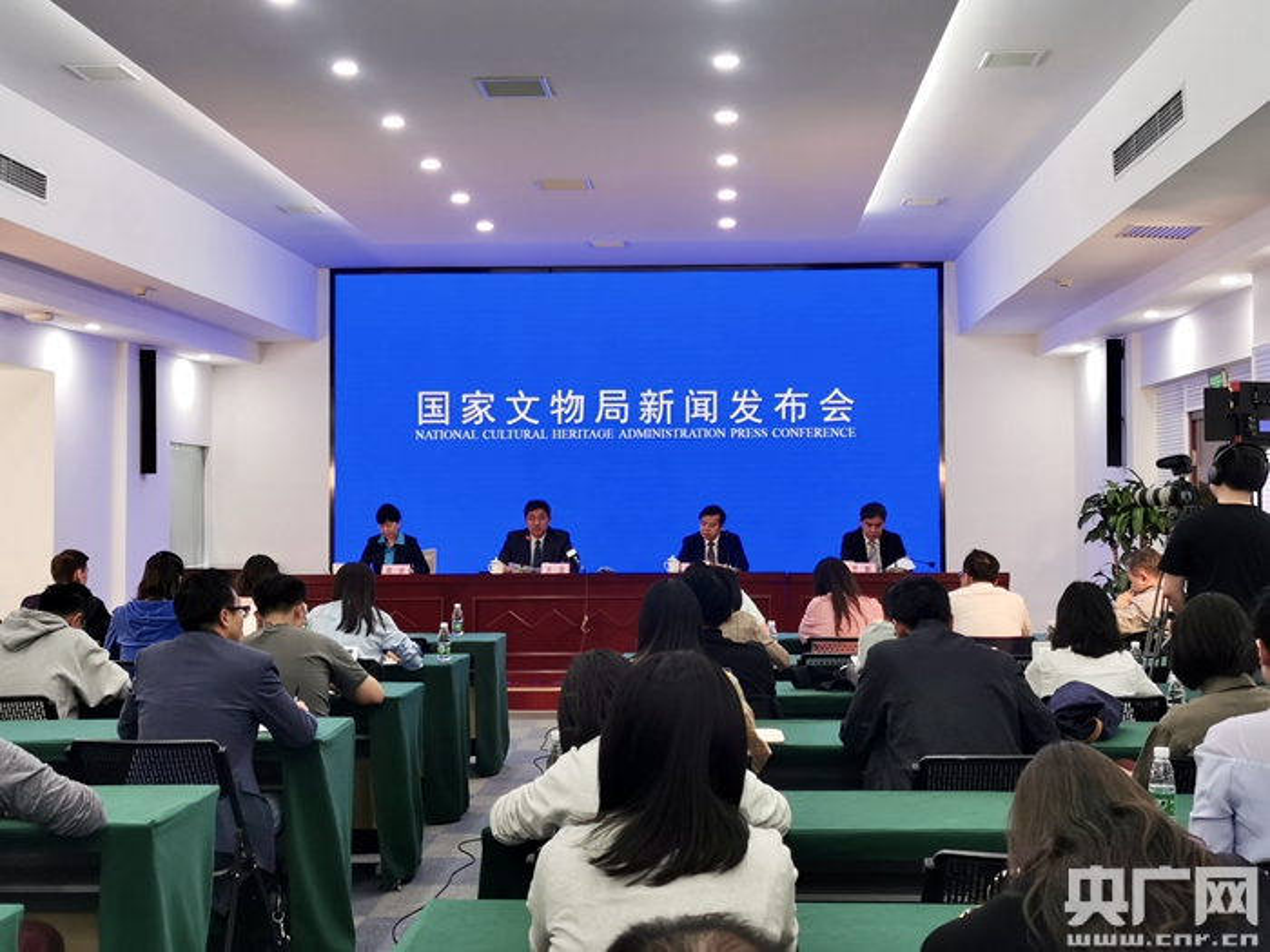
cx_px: 635
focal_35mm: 43
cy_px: 476
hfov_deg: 43.9
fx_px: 1578
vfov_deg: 33.6
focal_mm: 5.56
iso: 100
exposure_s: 1/100
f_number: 1.6
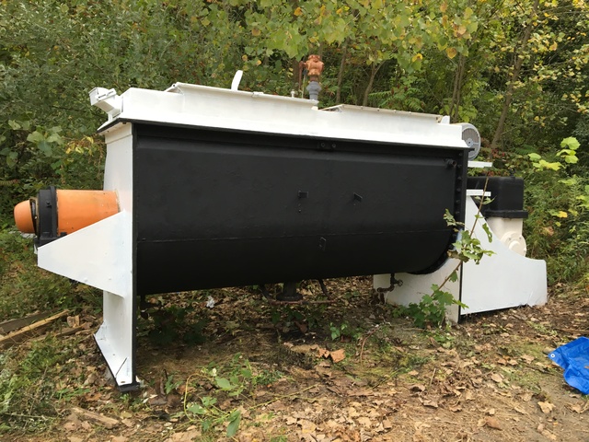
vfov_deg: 48.2
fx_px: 493
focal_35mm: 29
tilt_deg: -7.1
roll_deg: +0.3
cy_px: 221
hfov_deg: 61.7
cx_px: 294
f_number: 2.2
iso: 25
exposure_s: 1/40
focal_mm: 4.15
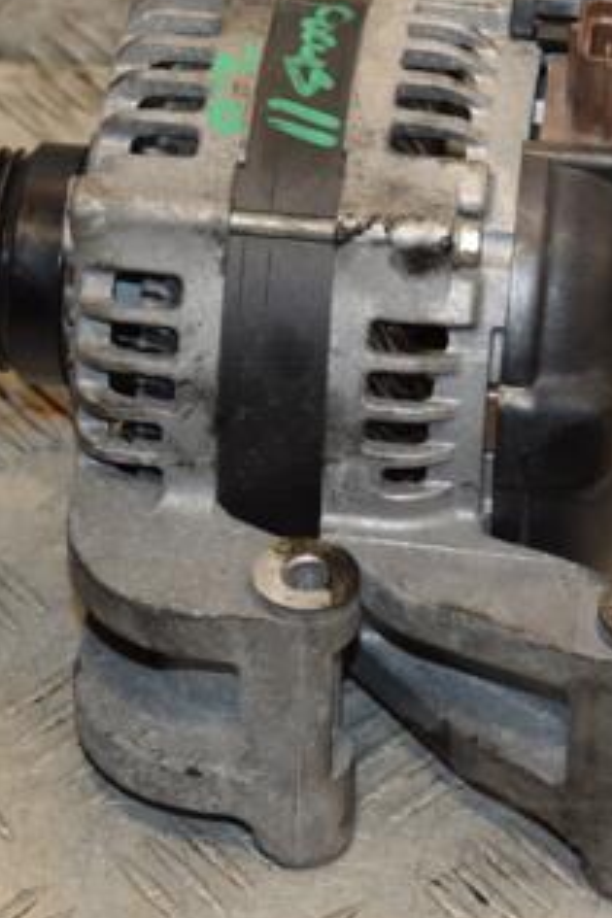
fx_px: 3646
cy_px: 350
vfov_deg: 14.3
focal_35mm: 143
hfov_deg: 9.6
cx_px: 396
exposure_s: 1/200
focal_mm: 50
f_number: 6.3
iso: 800
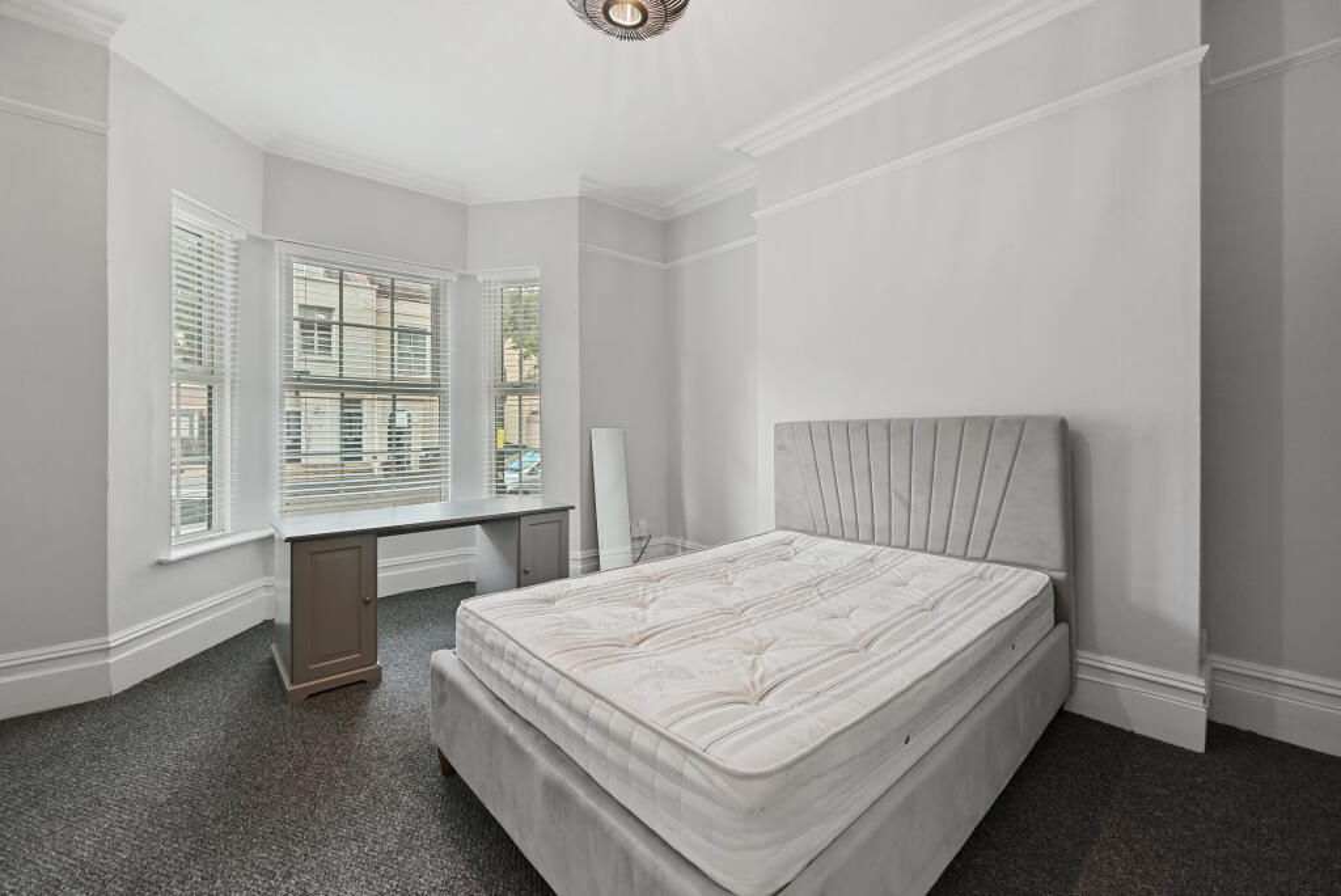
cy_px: 448
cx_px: 670
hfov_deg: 104.2
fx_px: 522
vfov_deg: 81.3
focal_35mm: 14
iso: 1100
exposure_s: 1/5
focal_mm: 14
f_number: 7.1
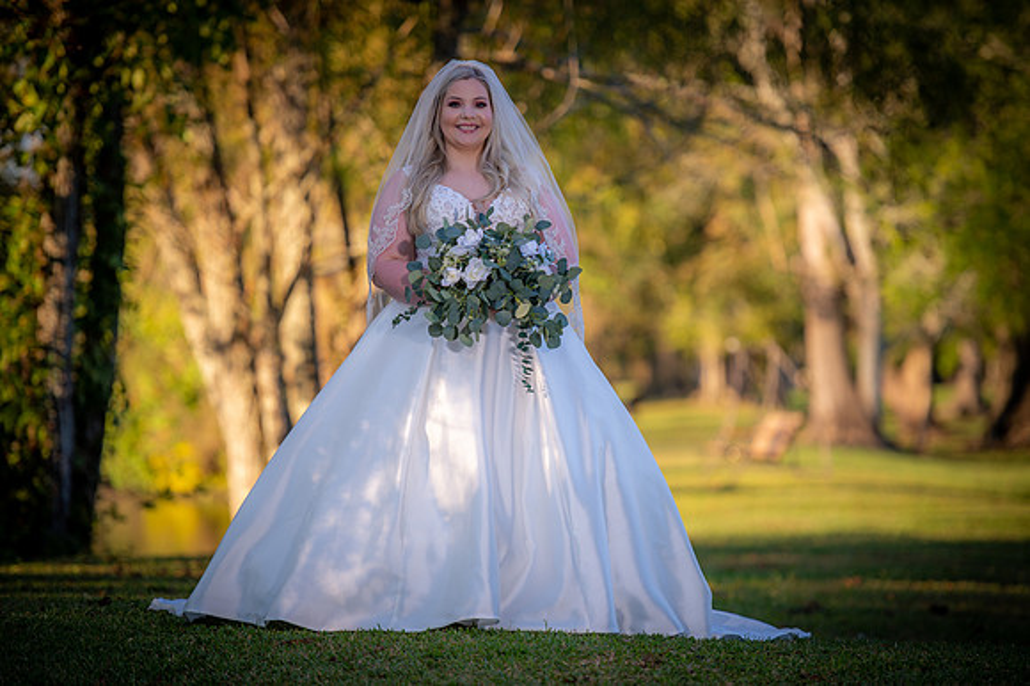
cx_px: 515
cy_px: 343
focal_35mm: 175
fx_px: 5004
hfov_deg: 11.8
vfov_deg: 7.8
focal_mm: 175
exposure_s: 1/250
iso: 80
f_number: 2.8
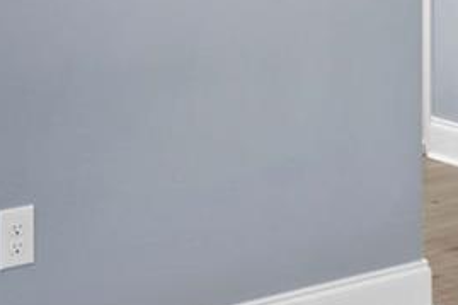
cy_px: -210
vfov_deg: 10.6
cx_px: 458
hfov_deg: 16.5
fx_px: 1551
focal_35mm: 122
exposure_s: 1/1.25
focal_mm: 16
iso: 100
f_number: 8
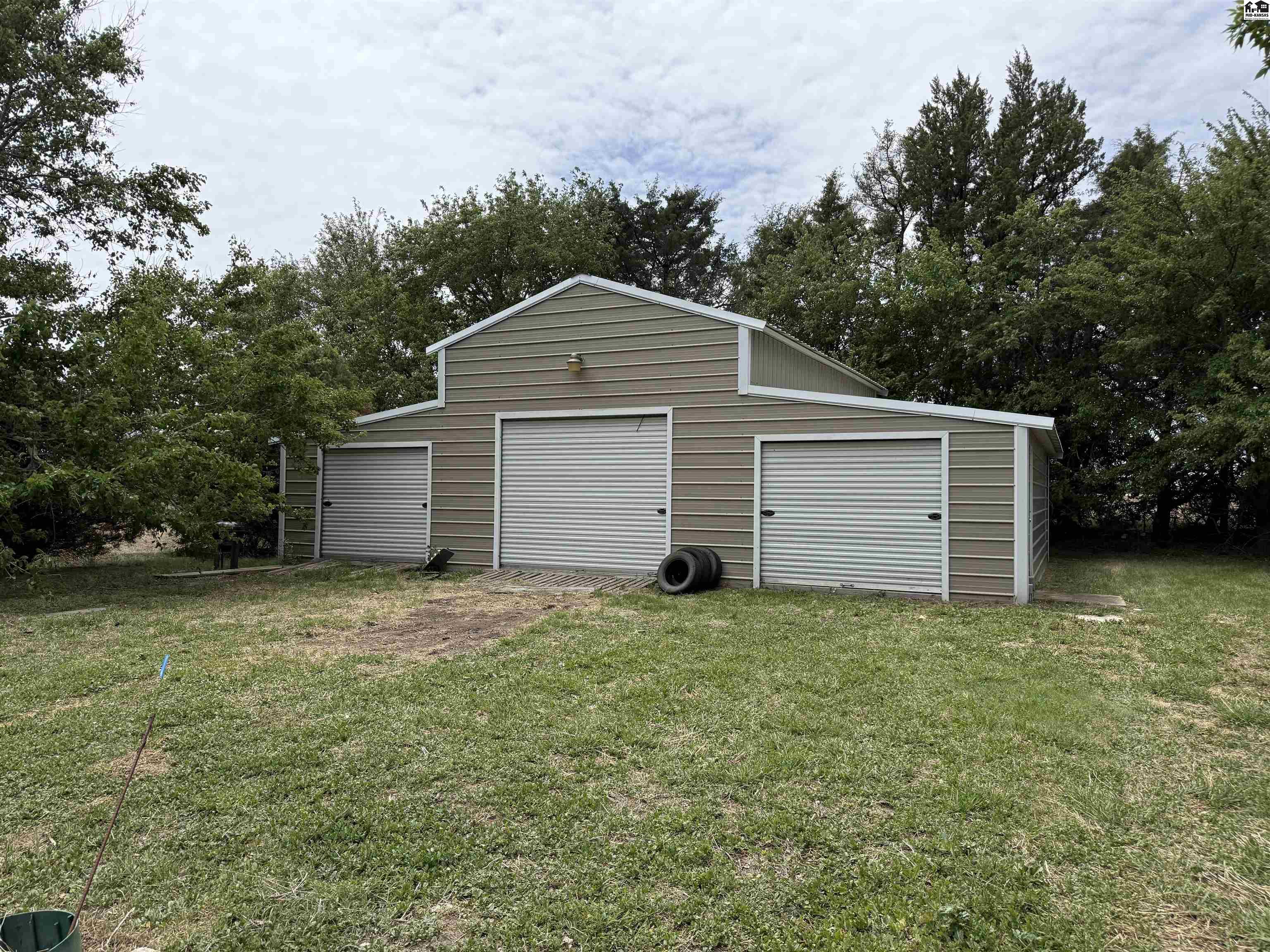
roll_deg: -0.7
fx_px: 881
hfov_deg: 71.6
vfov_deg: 56.8
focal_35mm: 24
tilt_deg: +0.9
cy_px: 476
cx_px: 635
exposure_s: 1/6173
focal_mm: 6.76
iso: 100
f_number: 1.78
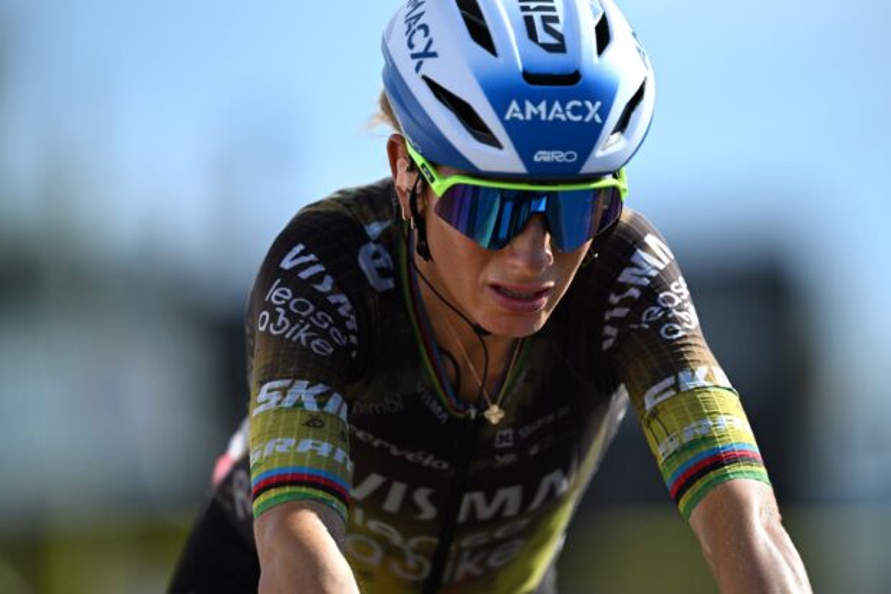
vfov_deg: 3.4
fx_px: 9897
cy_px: 297
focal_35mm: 400
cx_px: 446
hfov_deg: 5.2
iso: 250
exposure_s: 1/3200
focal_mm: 400
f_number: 2.8
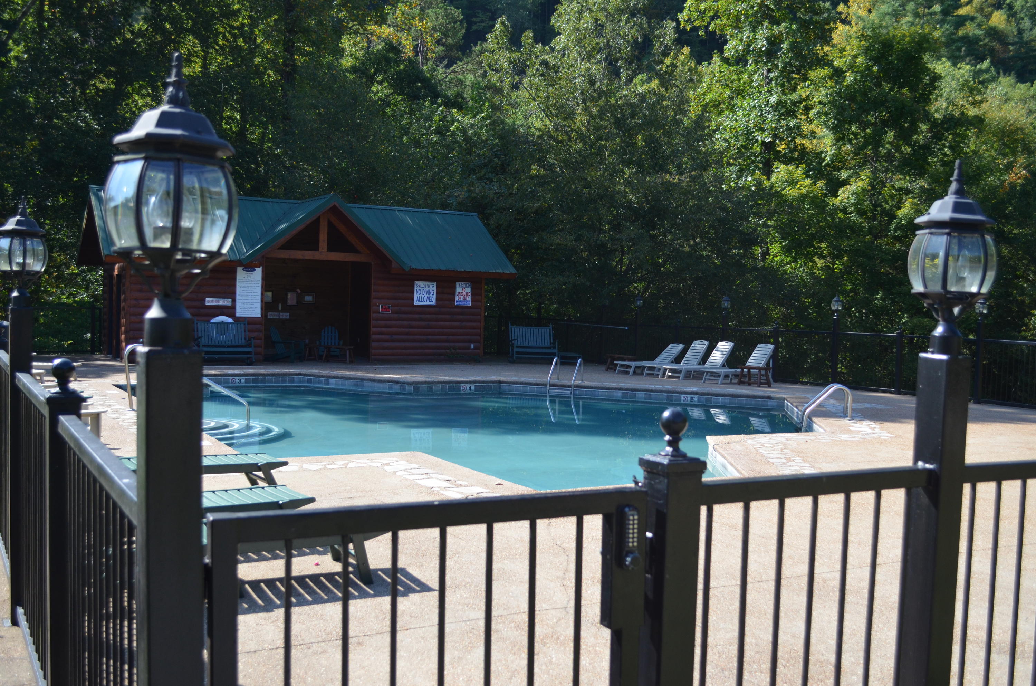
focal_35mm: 36
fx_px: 1034
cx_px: 518
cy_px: 343
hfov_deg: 53.2
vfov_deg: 36.7
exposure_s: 1/1000
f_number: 4.2
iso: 400
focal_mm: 24
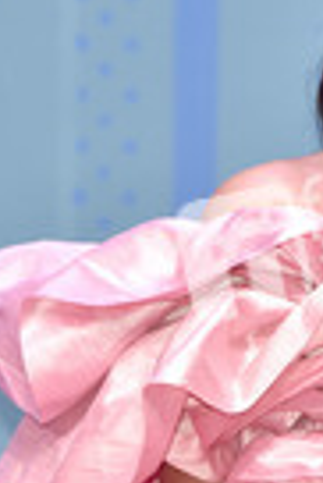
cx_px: 461
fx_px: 6900
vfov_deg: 4.0
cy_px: 416
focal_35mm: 514
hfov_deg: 2.7
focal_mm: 175
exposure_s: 1/250
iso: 2000
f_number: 4.5
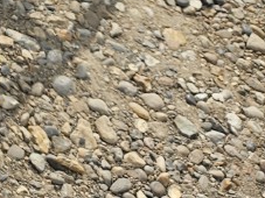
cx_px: -346
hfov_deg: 11.5
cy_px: -346
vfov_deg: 8.8
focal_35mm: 146
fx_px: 1117
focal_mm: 5.4
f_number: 1.8
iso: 25
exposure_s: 1/1472
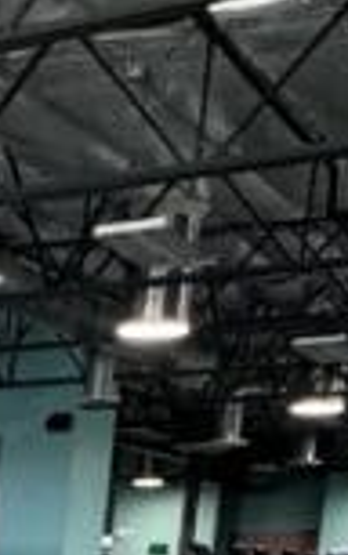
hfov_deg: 11.4
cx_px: -439
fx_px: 1498
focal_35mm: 99
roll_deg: -0.2
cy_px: 1030
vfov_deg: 16.9
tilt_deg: -17.2
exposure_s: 1/79
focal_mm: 2.22
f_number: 2.2
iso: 320
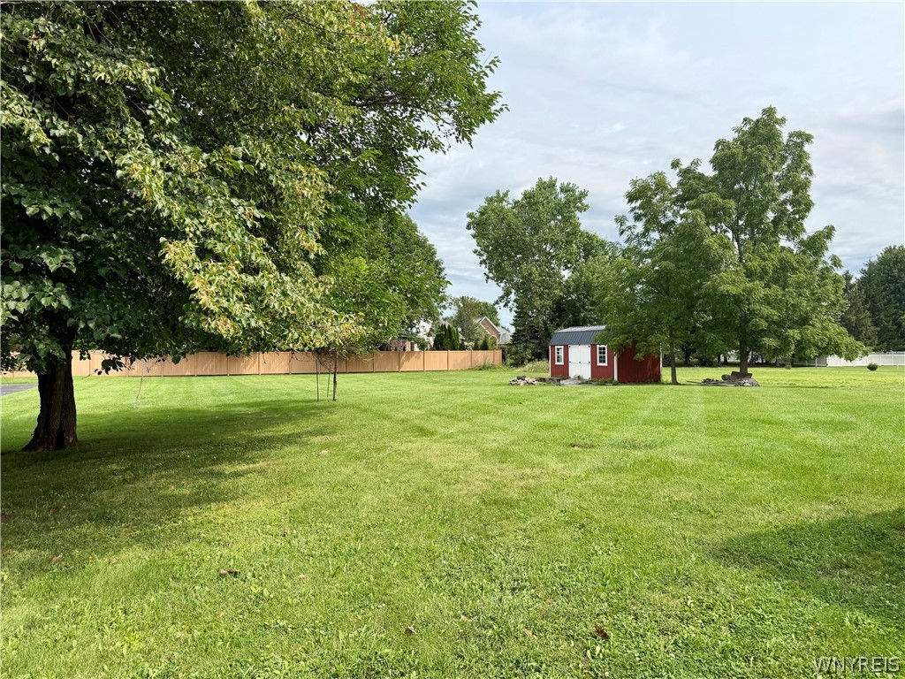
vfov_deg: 56.8
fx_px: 627
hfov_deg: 71.6
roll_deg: -1.3
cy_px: 340
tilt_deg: +0.4
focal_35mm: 24
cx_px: 452
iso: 80
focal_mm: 6.76
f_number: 1.78
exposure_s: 1/3145
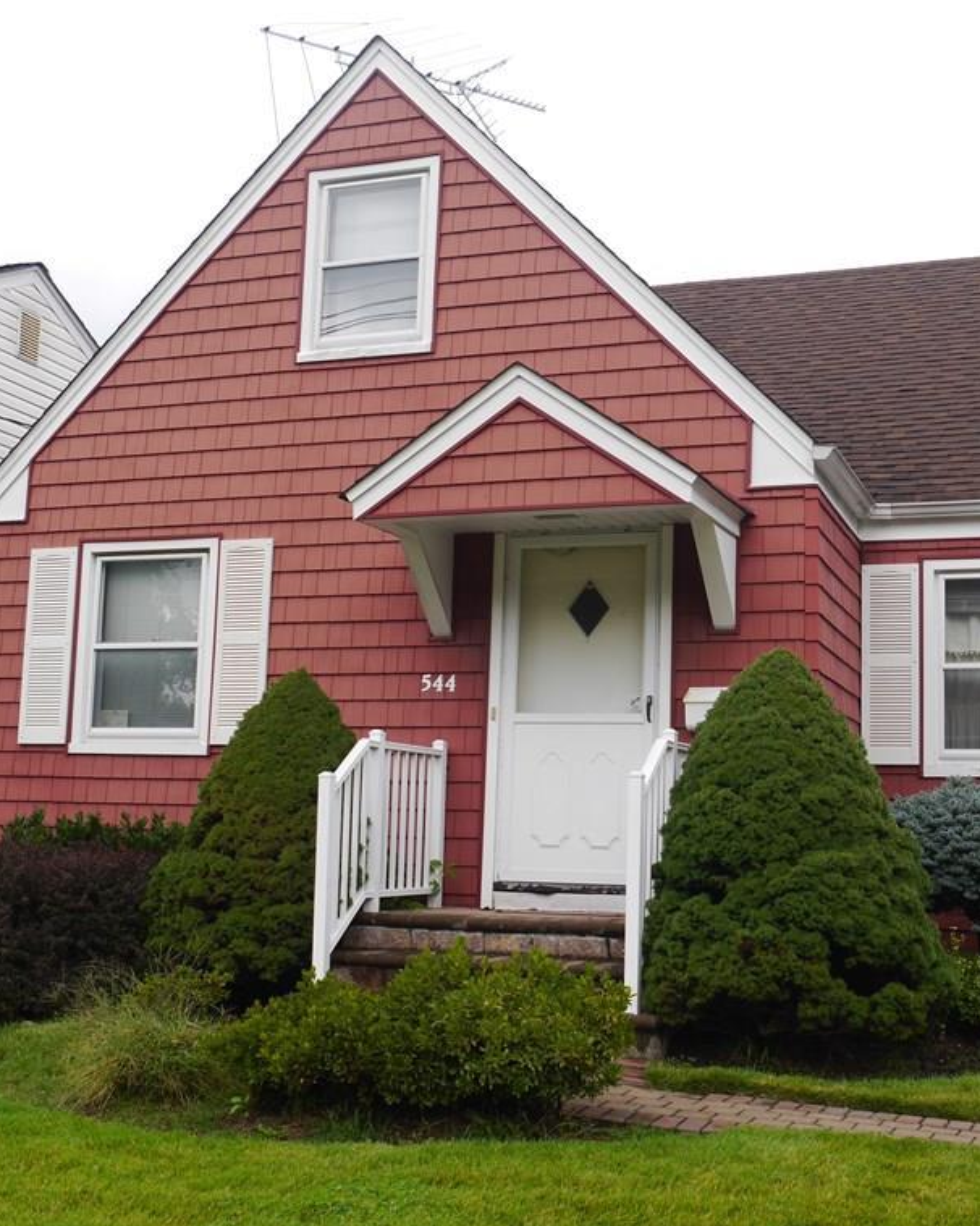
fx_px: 2104
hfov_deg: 26.2
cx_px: 559
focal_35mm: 58
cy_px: 619
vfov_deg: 32.5
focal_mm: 22
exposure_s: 1/200
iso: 160
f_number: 7.1
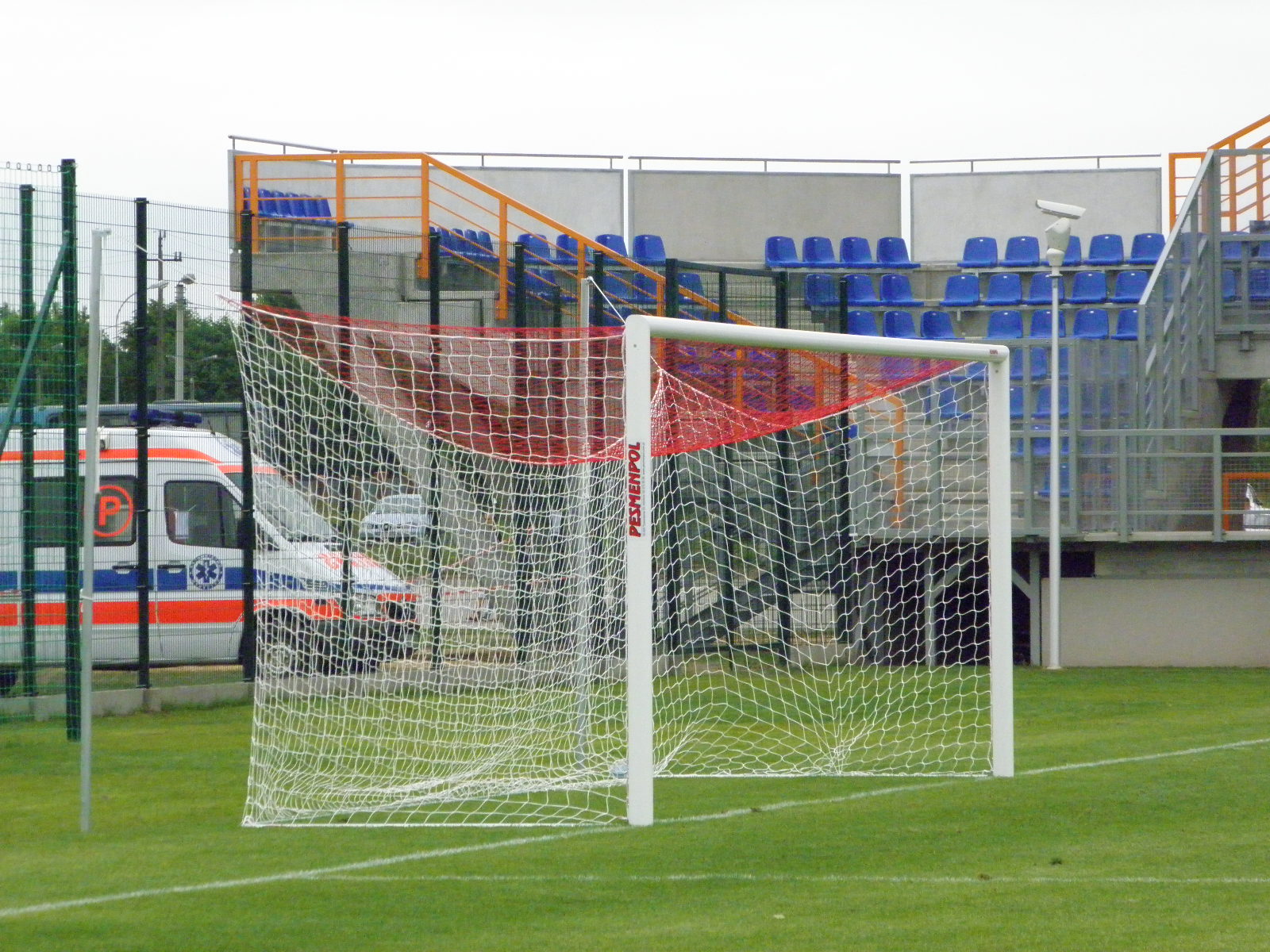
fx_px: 7154
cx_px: 635
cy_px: 476
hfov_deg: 10.1
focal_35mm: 195
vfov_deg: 7.6
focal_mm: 34.9
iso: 800
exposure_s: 1/640
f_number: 5.2
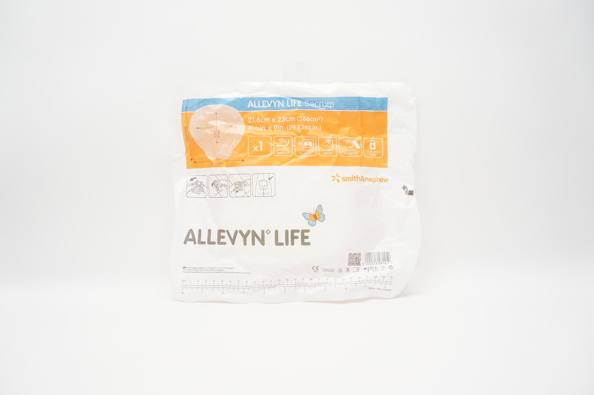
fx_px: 445
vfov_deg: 47.8
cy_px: 198
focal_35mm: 27
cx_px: 297
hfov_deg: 67.4
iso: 1600
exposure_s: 1/160
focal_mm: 18
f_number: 6.3
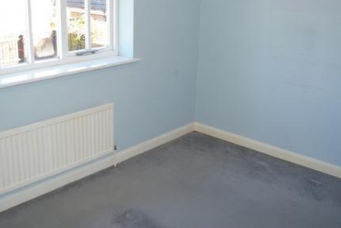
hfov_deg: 49.4
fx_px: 370
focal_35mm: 39
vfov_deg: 33.9
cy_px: 73
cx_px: 150
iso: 200
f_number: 3.5
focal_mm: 18
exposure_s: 1/60
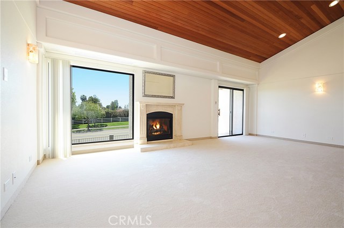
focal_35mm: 15
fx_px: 143
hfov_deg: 100.5
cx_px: 172
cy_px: 114
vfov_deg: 77.2
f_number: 8
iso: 320
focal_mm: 10
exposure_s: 1/30
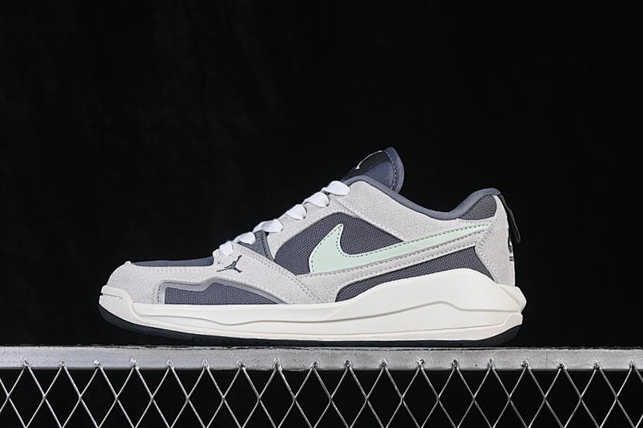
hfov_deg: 27.0
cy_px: 214
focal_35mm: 75
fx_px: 1339
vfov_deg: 18.2
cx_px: 322
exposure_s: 1/80
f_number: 8
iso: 160
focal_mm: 50
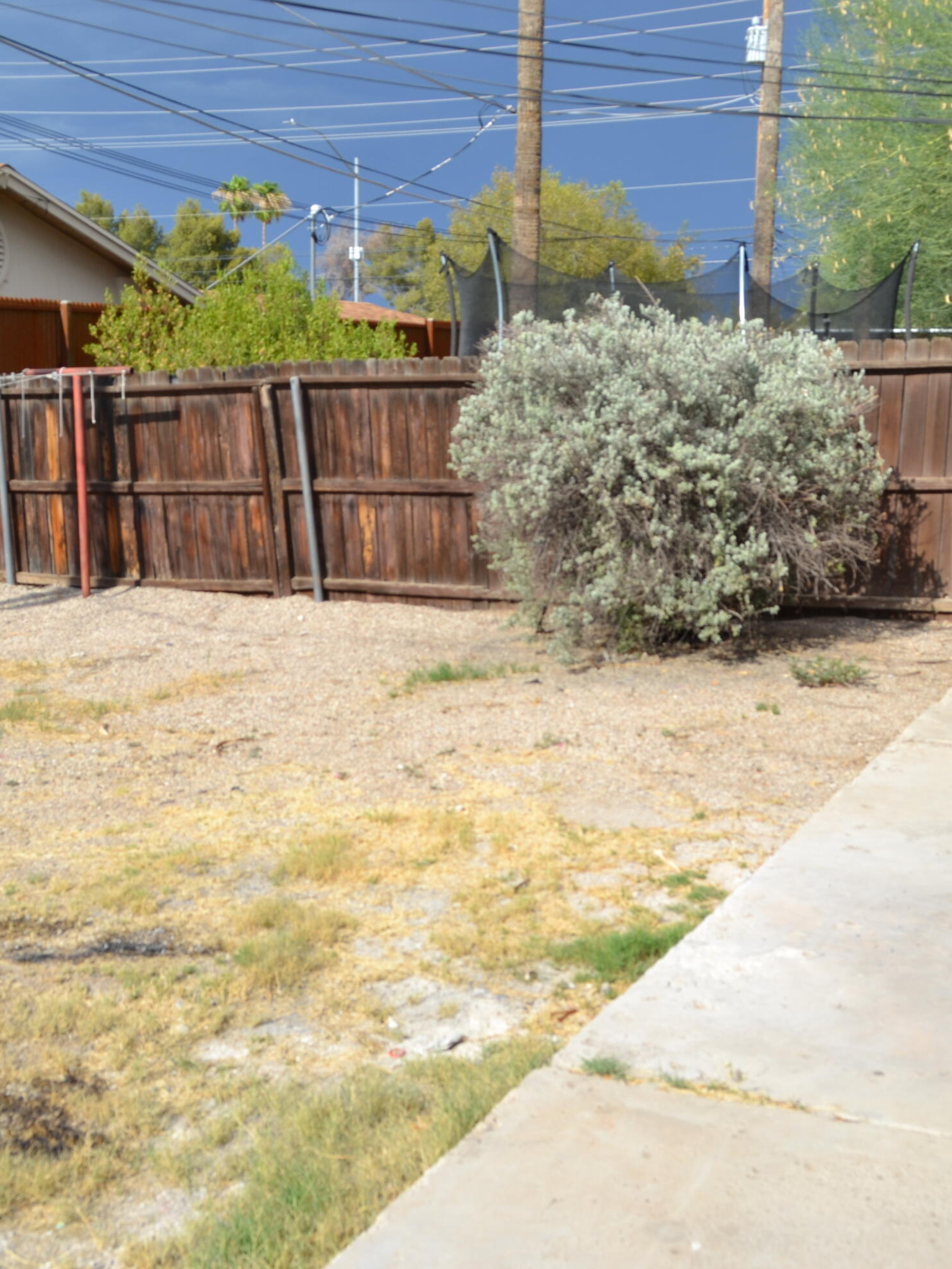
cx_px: 501
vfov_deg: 42.9
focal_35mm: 44
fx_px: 1614
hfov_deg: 32.9
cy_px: 630
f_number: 8
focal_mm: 20
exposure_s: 1/250
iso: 100
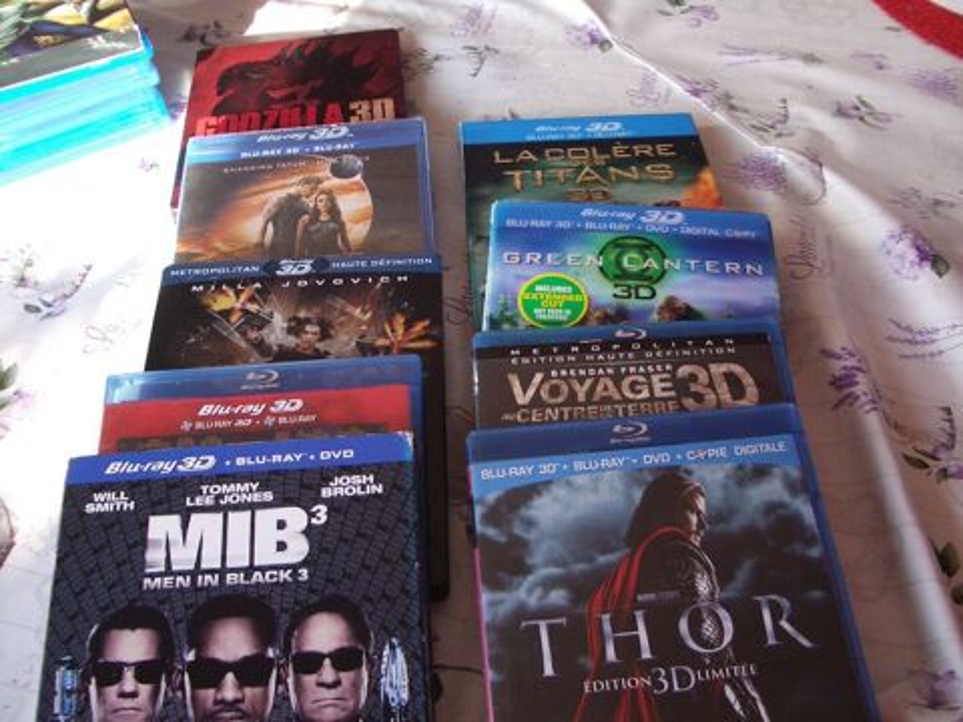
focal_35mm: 35
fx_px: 974
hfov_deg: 52.6
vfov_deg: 40.7
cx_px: 482
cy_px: 361
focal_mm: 5.8
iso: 100
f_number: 2.6
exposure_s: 1/60
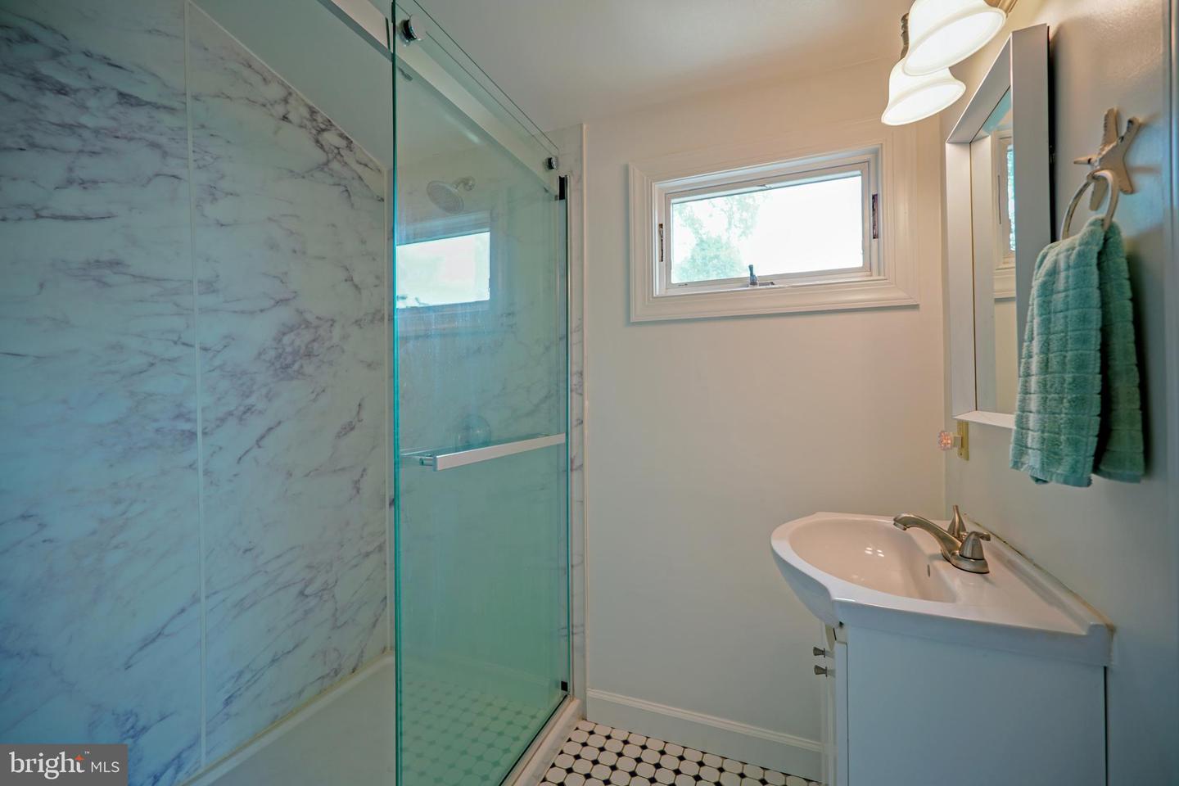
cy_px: 393
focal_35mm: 15
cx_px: 590
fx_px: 491
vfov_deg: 77.3
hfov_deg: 100.4
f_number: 2.8
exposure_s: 1/30
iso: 100
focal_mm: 10
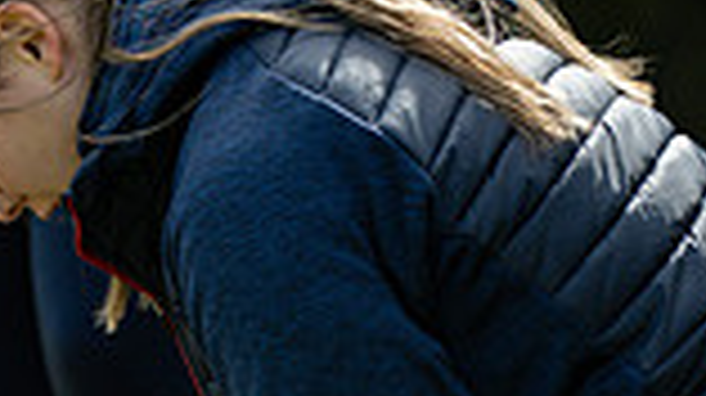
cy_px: 659
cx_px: -54
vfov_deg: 2.1
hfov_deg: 3.8
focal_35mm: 563
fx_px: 10531
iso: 640
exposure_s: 1/6400
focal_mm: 145
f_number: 2.8
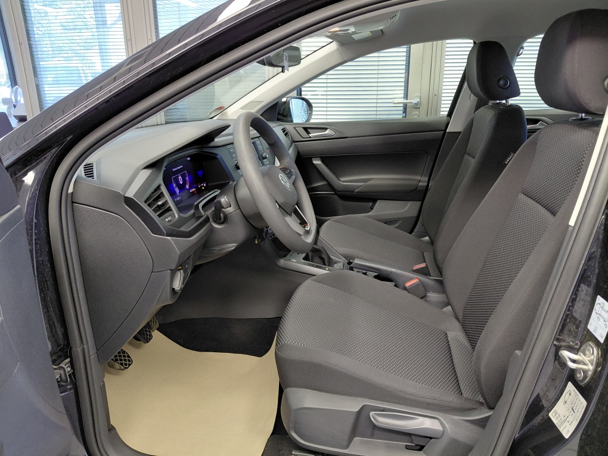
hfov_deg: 69.4
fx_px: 439
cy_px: 228
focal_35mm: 25
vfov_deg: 54.9
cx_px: 304
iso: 320
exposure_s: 1/60
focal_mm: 4.69
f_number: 1.8
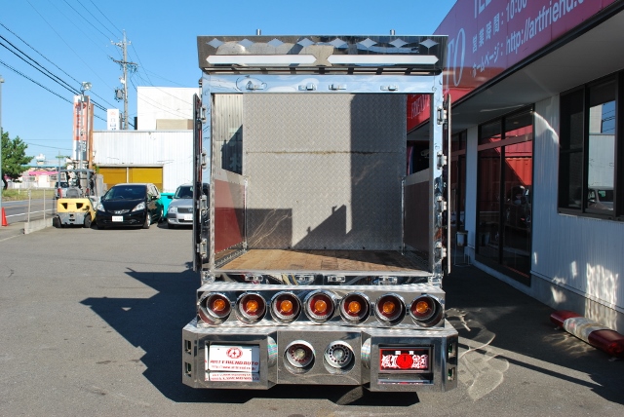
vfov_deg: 40.0
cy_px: 208
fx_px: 573
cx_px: 312
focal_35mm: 33
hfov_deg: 57.2
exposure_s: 1/250
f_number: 8
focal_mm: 22
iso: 100
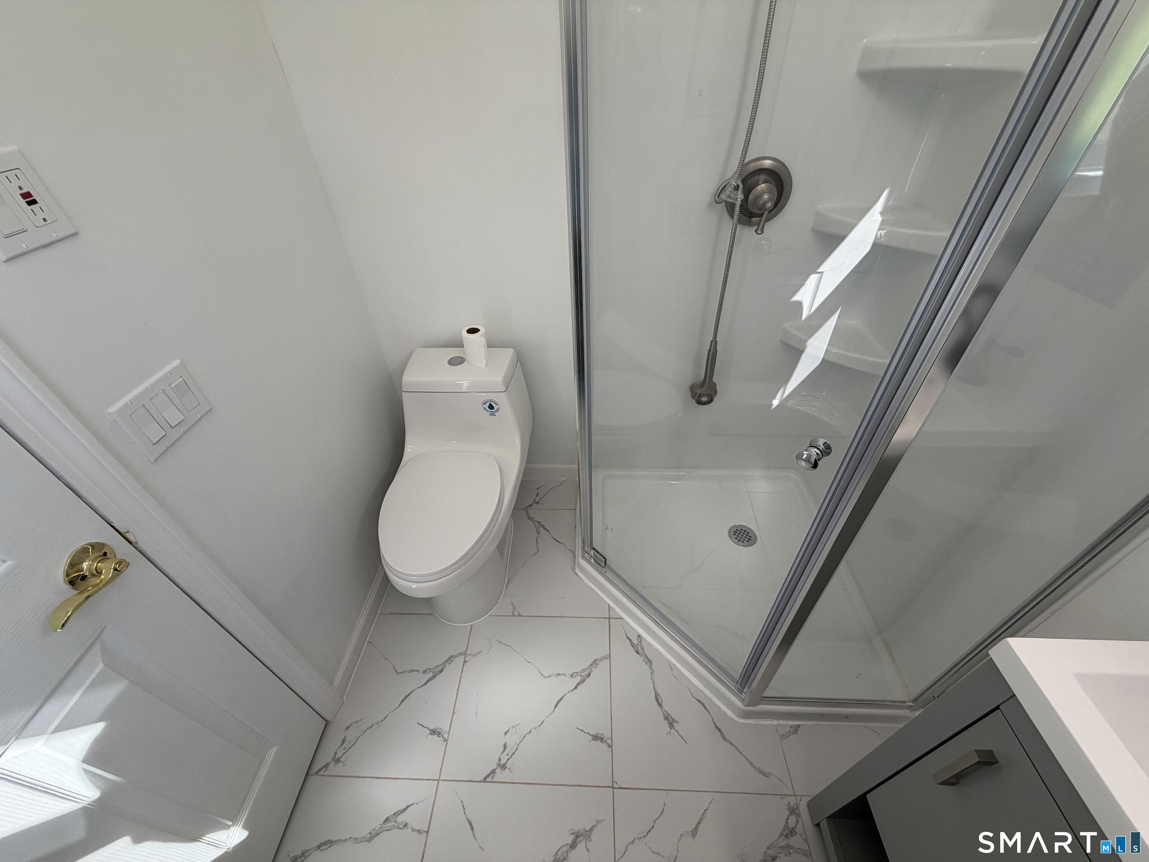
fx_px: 465
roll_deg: +3.4
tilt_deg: -40.9
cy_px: 431
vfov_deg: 85.7
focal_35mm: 14
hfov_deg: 102.1
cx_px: 574
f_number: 2.2
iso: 64
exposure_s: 1/209
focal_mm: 2.22
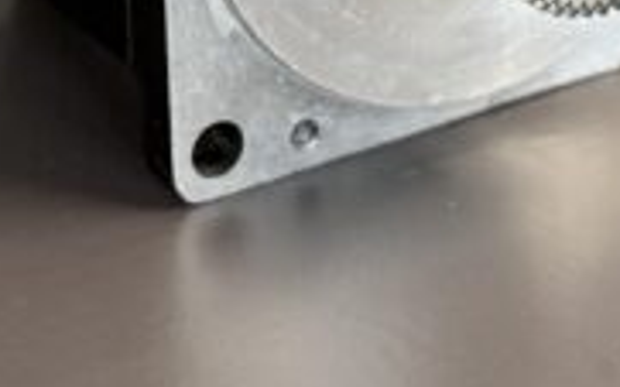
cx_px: 384
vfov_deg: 6.0
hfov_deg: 9.7
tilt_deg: -21.8
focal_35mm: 216
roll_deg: +0.7
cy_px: -264
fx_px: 3649
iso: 200
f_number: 1.78
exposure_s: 1/33
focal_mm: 6.76
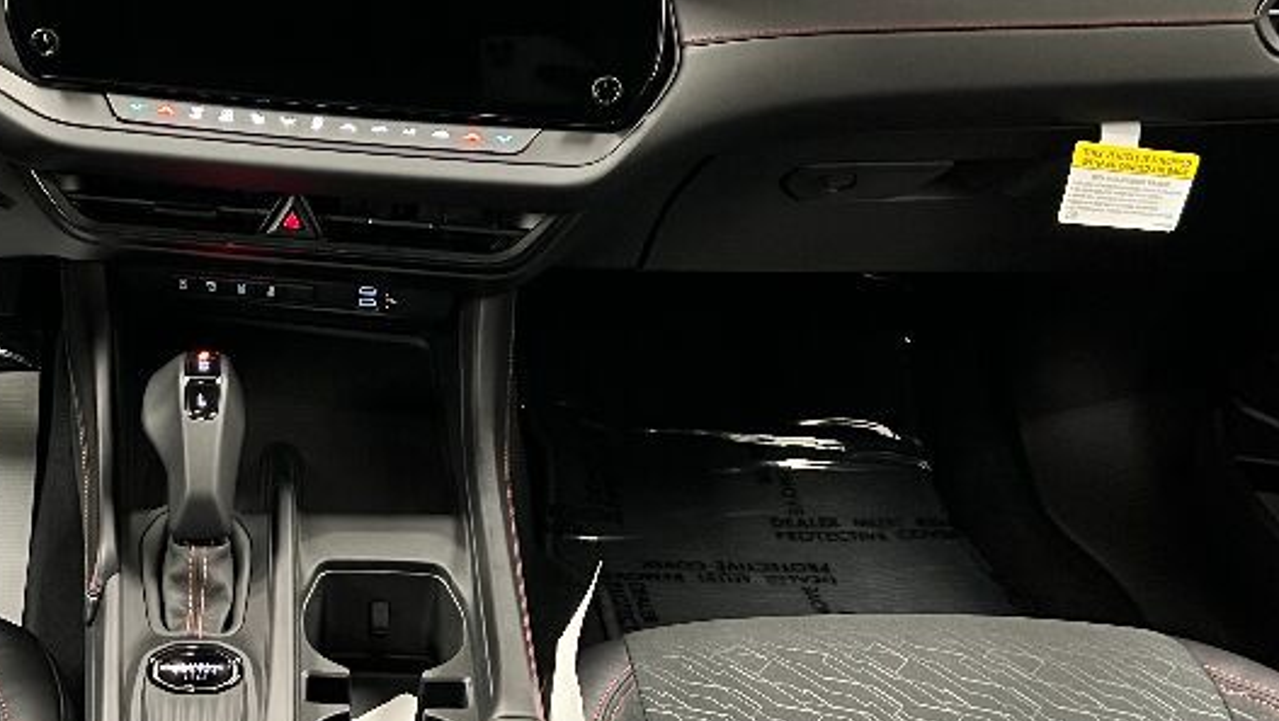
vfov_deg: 21.9
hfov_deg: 36.7
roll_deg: -1.2
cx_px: 274
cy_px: 369
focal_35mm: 55
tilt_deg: -32.6
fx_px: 1866
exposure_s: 1/30
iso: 500
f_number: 1.5
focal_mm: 5.7
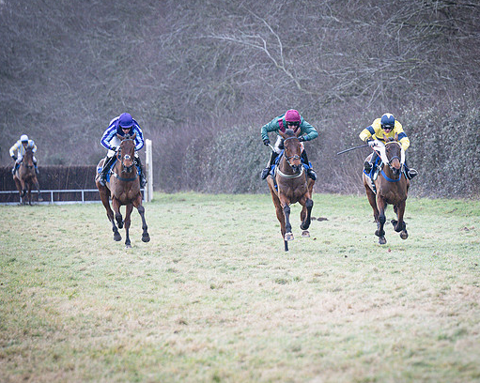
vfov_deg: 4.4
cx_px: 435
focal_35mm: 349
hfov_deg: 5.5
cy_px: 267
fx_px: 4954
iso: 400
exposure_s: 1/1600
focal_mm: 135
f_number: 2.8
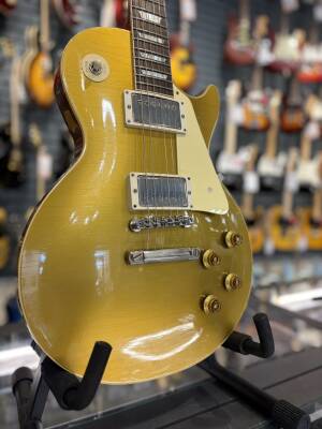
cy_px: 214
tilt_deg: -3.7
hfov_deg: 53.1
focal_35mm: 26
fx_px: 322
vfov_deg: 67.3
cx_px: 161
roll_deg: -1.6
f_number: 1.6
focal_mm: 5.96
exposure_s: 1/120
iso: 125
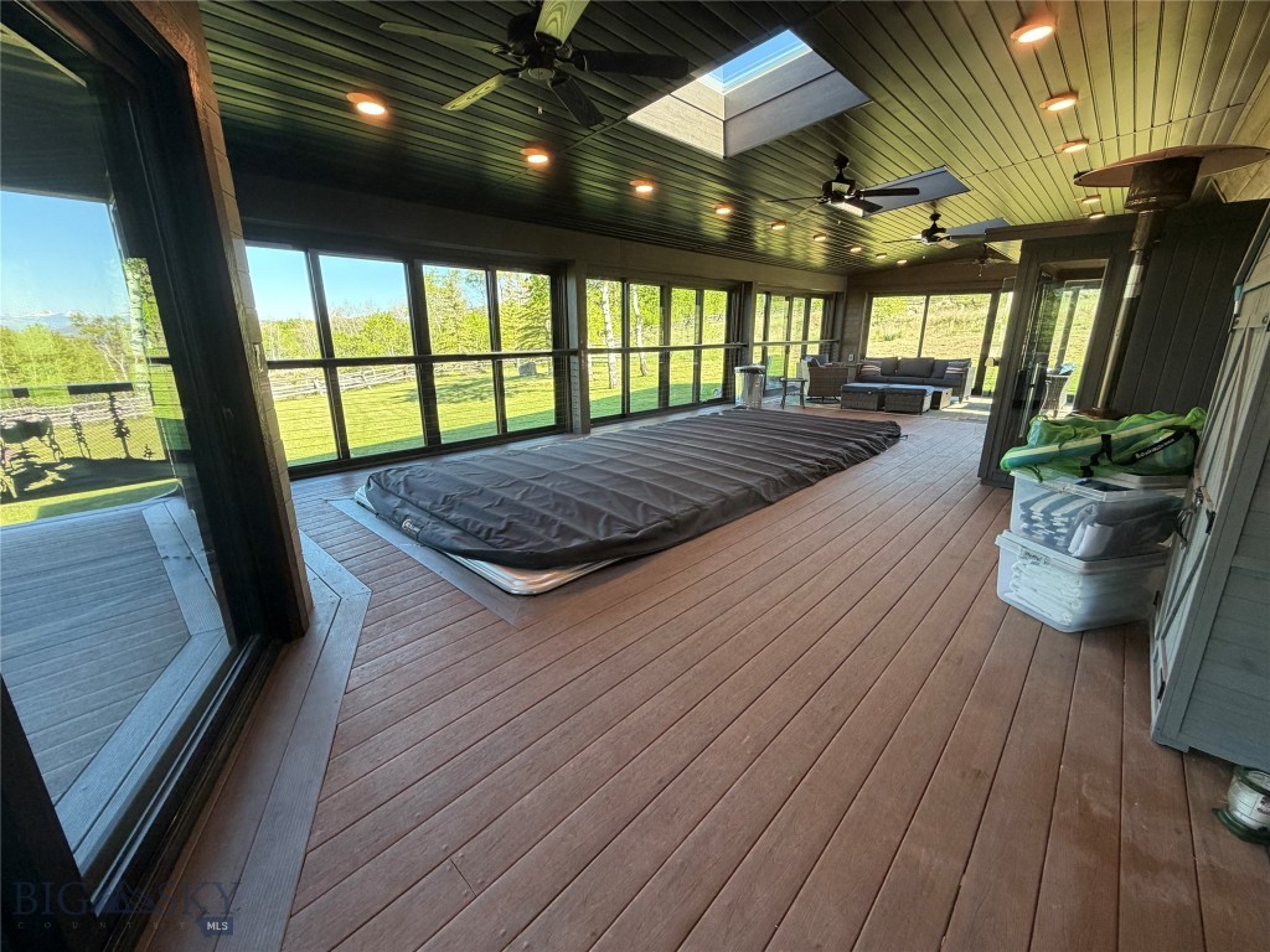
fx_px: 514
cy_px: 476
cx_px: 635
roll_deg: +0.6
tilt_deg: -15.9
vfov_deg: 85.7
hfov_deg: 102.1
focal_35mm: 14
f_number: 2.2
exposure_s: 1/120
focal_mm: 2.22
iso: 200
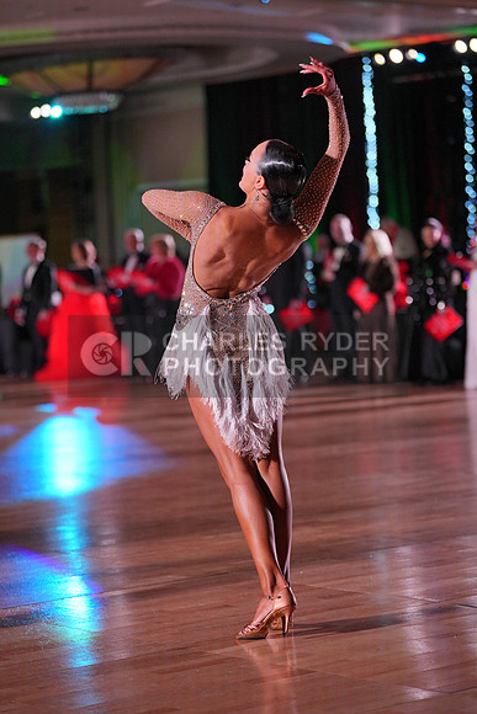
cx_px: 238
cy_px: 357
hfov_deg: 13.4
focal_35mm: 102
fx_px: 2026
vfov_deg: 20.0
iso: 2000
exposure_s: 1/800
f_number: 2.8
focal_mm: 102
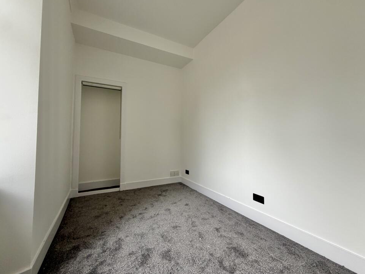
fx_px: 158
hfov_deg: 98.2
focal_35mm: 15
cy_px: 131
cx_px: 182
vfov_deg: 81.7
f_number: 2.2
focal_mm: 2.22
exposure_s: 1/121
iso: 160
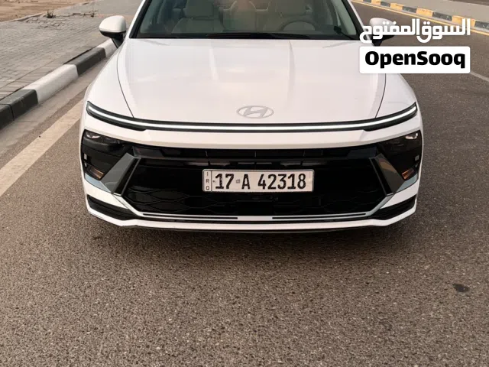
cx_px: 244
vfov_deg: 53.1
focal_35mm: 26
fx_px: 367
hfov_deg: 67.3
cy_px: 184
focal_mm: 5.7
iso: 100
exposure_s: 1/120
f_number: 1.5
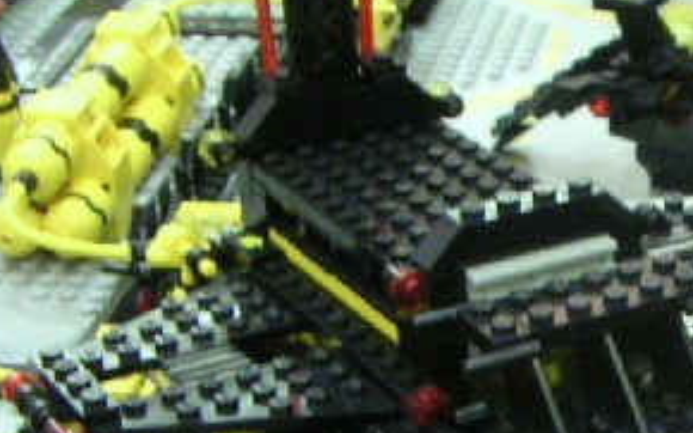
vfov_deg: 10.8
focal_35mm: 117
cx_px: 743
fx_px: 2209
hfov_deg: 17.3
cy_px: 608
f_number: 2.9
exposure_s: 1/10
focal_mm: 5.3
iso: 400
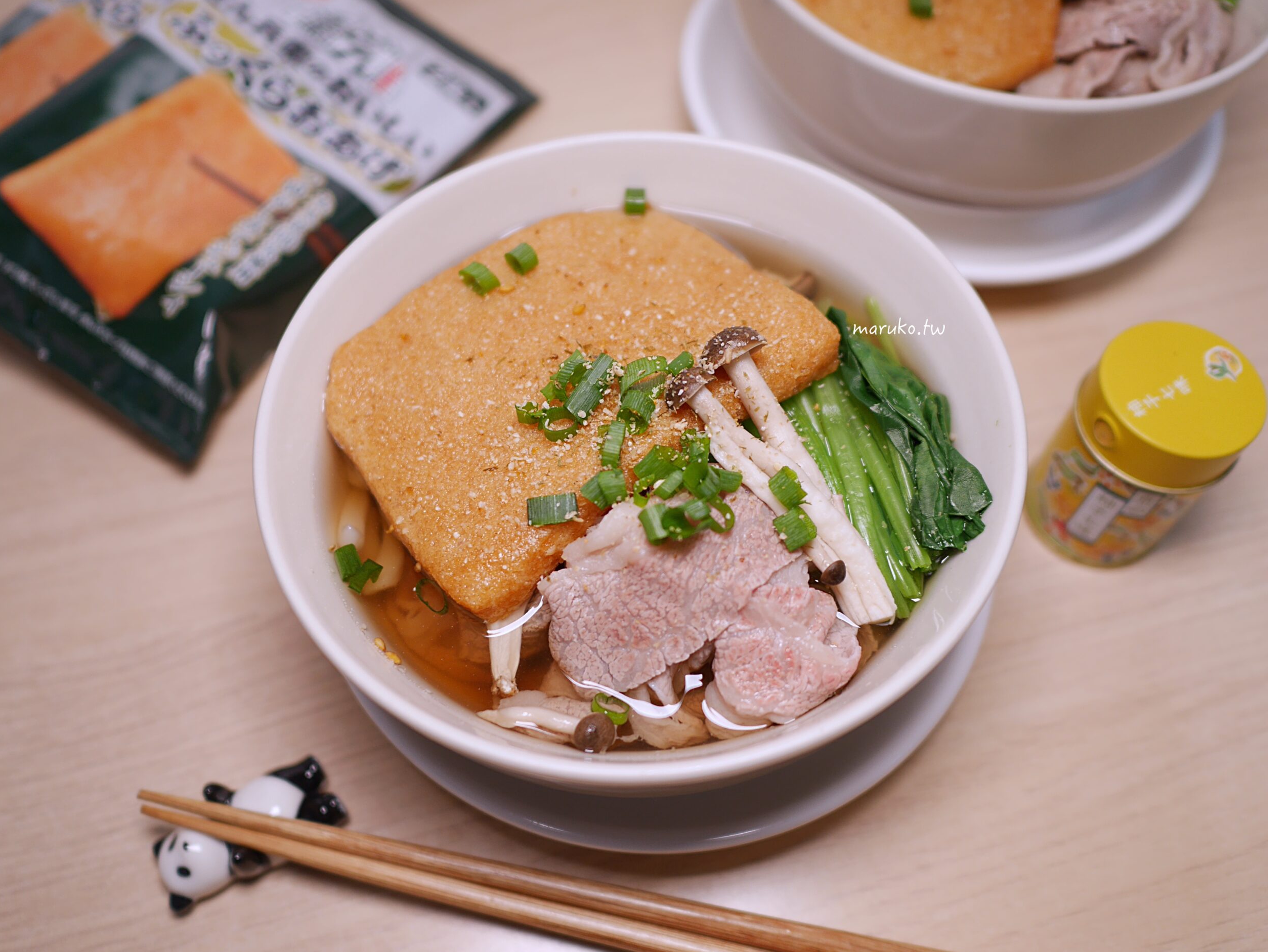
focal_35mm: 31
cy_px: 489
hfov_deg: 58.3
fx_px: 1136
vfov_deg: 45.5
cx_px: 621
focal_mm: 15
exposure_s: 1/80
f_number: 1.8
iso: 200
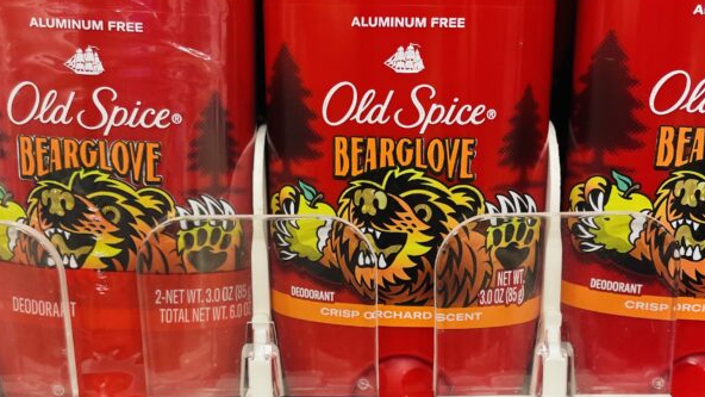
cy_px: 328
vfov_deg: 24.0
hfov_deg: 42.1
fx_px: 916
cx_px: 370
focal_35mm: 49
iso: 80
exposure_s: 1/61
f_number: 1.6
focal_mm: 4.2
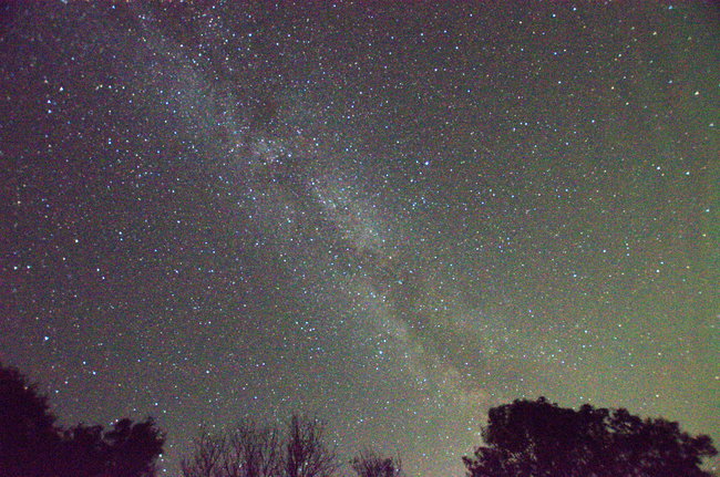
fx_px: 299
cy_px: 238
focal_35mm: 15
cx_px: 360
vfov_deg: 77.1
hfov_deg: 100.5
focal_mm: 10
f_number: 3.5
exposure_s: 10
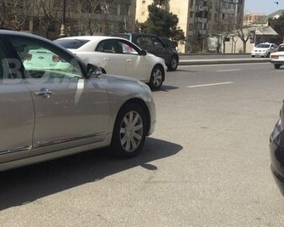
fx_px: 471
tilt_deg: -4.8
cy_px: 71
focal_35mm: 56
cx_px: 20
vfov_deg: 26.9
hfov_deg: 31.7
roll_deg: -0.6
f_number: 2.2
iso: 32
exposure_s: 1/3165
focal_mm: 4.15
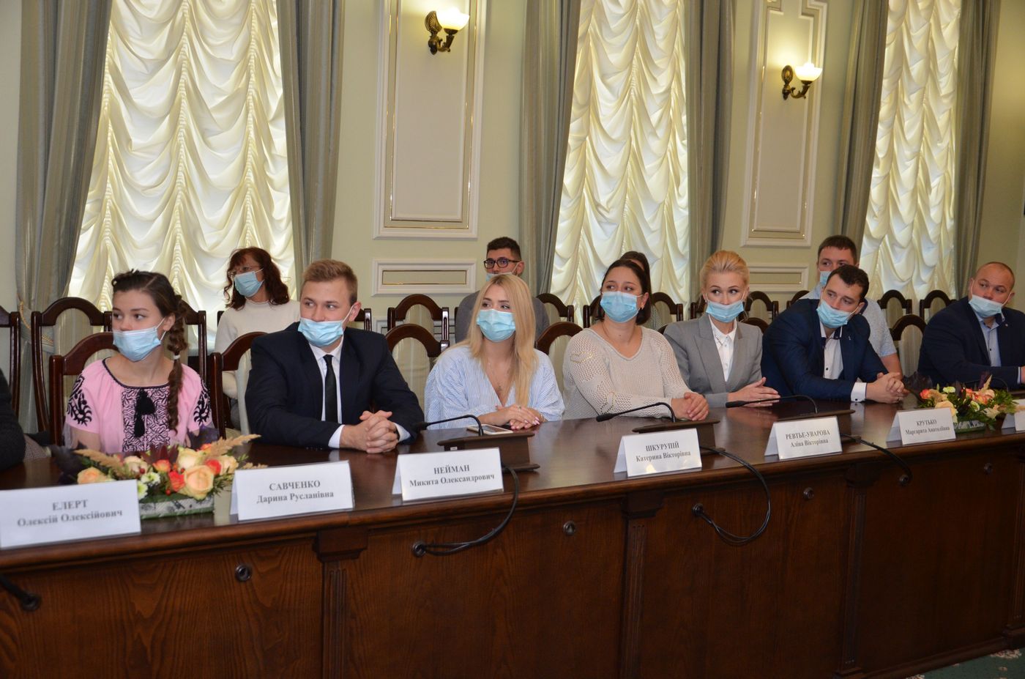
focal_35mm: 42
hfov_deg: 46.5
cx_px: 512
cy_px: 340
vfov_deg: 31.8
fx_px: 1193
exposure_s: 1/250
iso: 800
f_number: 4
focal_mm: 28
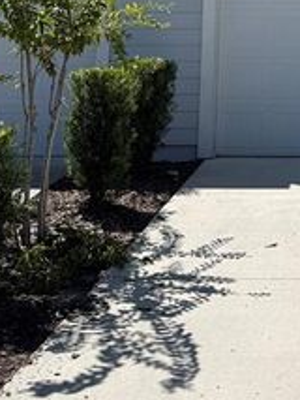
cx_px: 354
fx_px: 866
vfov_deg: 23.6
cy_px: -85
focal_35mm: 75
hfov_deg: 18.7
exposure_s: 1/6711
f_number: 1.78
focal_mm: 6.76
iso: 80
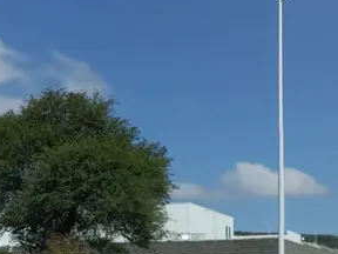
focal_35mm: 98
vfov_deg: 15.0
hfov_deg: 19.8
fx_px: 957
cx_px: 55
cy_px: 203
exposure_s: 1/1282
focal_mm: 7.08
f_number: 4.5
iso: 64
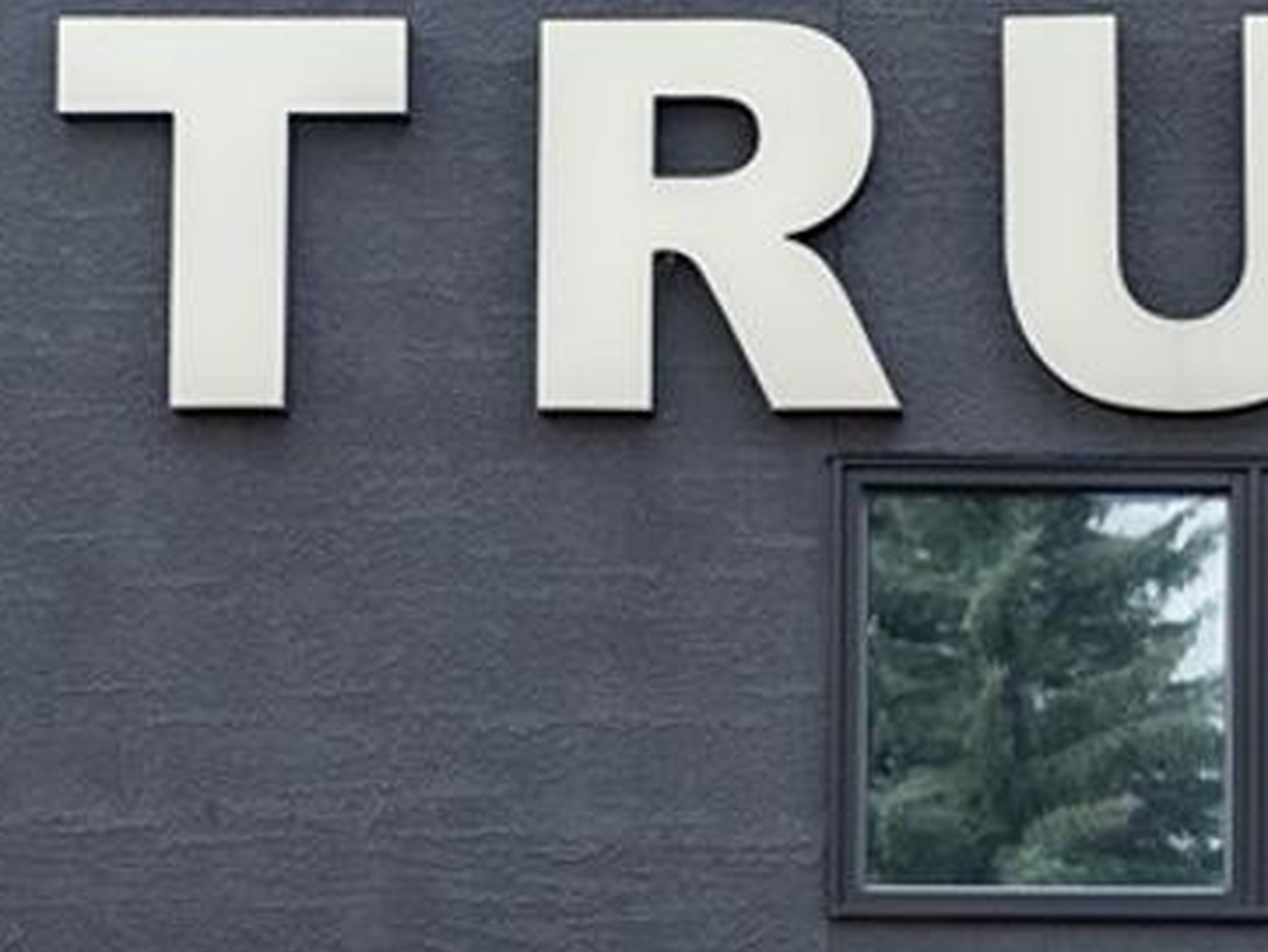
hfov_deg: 10.9
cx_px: 1527
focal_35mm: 178
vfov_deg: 8.3
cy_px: 1058
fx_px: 6522
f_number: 4
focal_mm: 37.3
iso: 100
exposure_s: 1/800
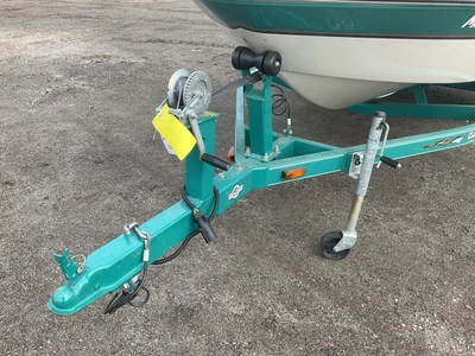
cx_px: 238
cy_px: 178
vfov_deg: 48.2
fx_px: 398
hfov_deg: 61.7
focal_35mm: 29
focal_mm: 3
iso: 25
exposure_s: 1/391
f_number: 1.8
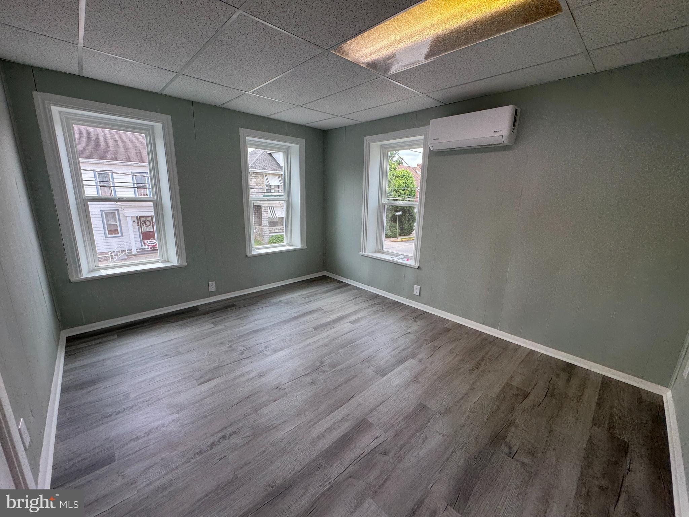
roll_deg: -0.8
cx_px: 344
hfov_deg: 102.1
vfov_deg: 85.7
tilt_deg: -13.0
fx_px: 279
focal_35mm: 14
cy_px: 258
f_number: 2.2
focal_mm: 2.22
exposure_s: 1/137
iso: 40
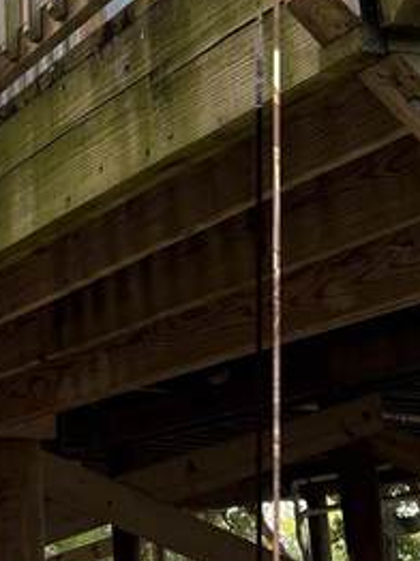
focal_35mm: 88
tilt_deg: +18.7
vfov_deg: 22.1
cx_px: -135
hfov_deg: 15.9
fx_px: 1426
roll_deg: -0.3
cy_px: 141
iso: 200
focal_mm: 6.76
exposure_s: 1/211
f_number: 1.78
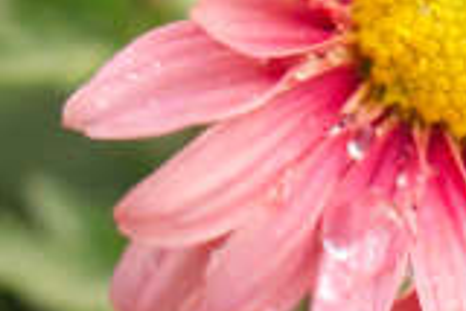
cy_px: 392
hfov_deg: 3.3
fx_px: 8016
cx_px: 416
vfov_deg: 2.2
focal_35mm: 619
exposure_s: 1/500
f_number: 9
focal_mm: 55
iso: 1600
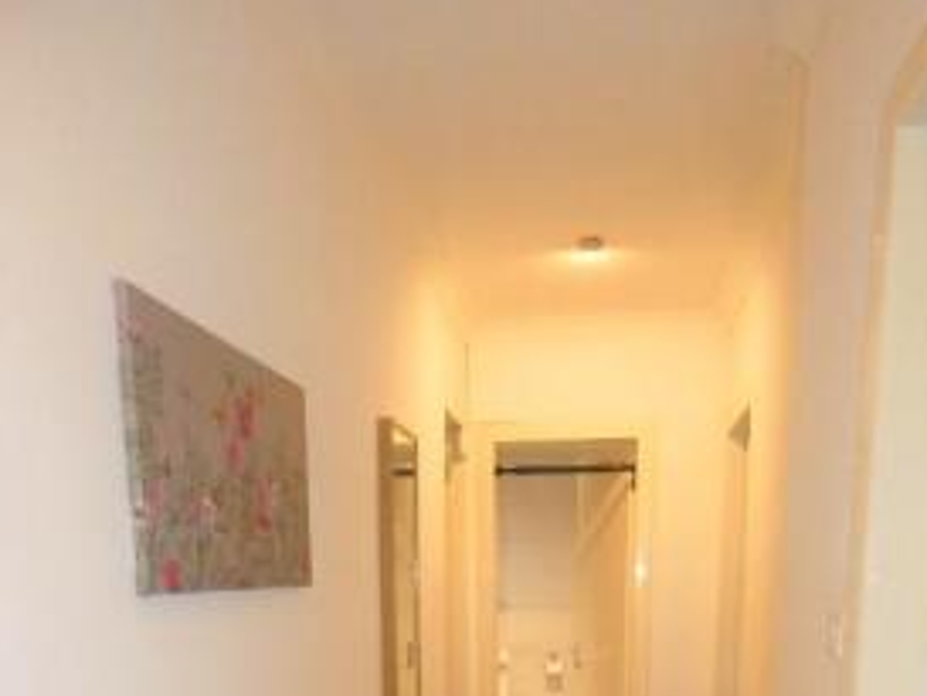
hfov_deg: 56.8
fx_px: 857
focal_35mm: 32
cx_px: 475
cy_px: 732
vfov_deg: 38.1
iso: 800
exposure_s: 1/60
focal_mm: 3.6
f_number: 2.8
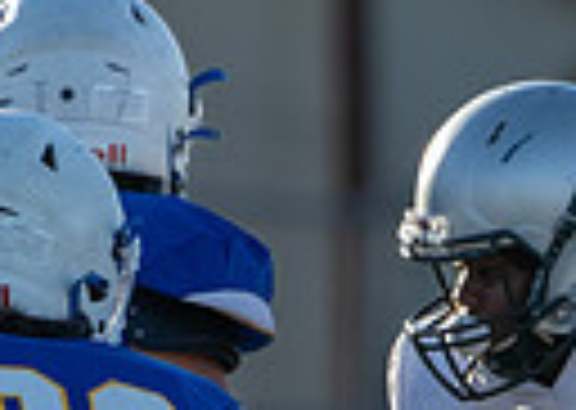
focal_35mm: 2433
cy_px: 668
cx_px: 1298
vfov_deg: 0.6
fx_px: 39738
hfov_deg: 0.8
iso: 500
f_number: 5.6
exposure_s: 1/1250
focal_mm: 400
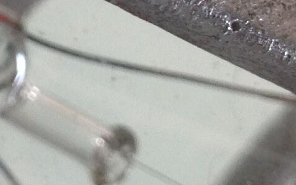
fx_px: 1613
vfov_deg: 6.5
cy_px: -110
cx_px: -231
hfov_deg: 9.9
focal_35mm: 200
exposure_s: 1/60
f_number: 2.4
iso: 64
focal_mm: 4.28
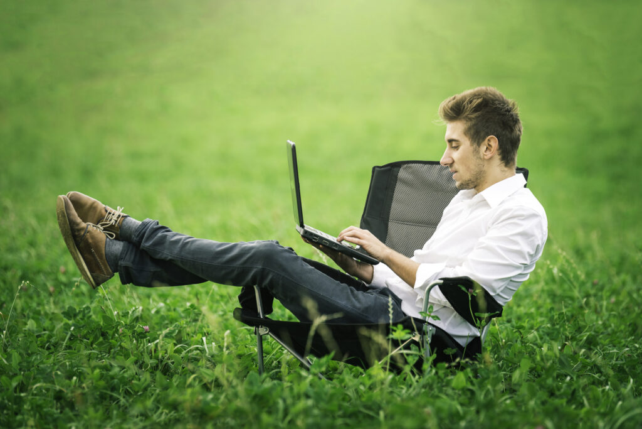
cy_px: 214
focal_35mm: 200
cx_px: 321
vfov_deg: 6.9
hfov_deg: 10.3
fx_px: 3567
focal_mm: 200
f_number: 3.5
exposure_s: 1/125
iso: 320
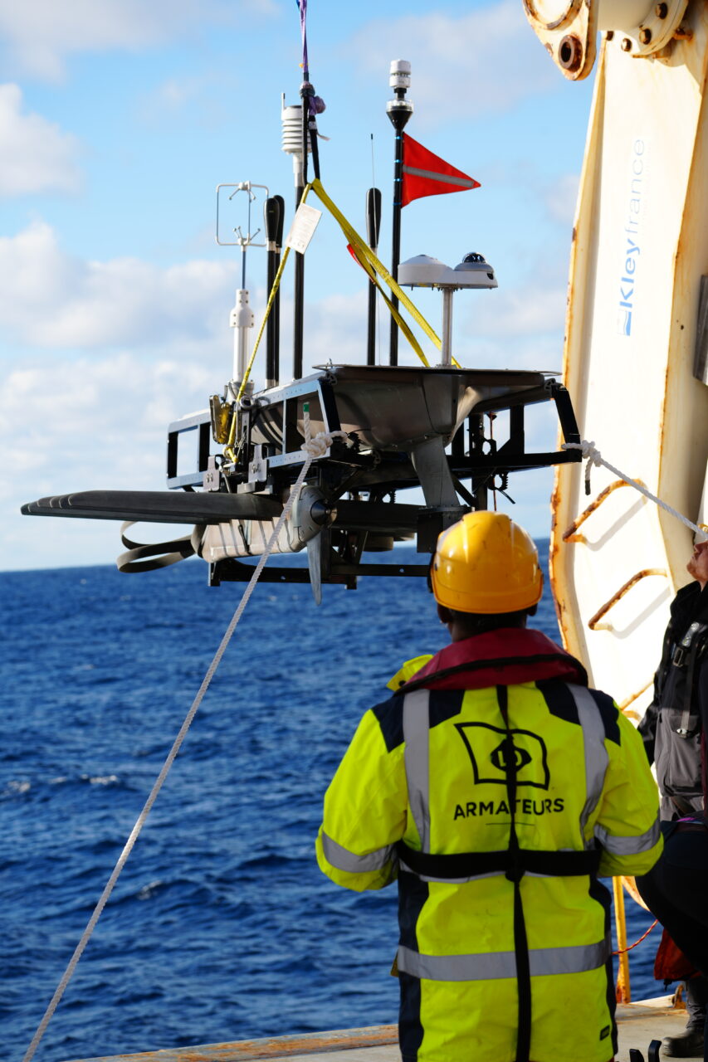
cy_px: 531
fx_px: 3668
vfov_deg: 16.5
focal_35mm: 124
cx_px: 354
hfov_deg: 11.0
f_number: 8
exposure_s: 1/200
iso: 100
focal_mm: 124.3
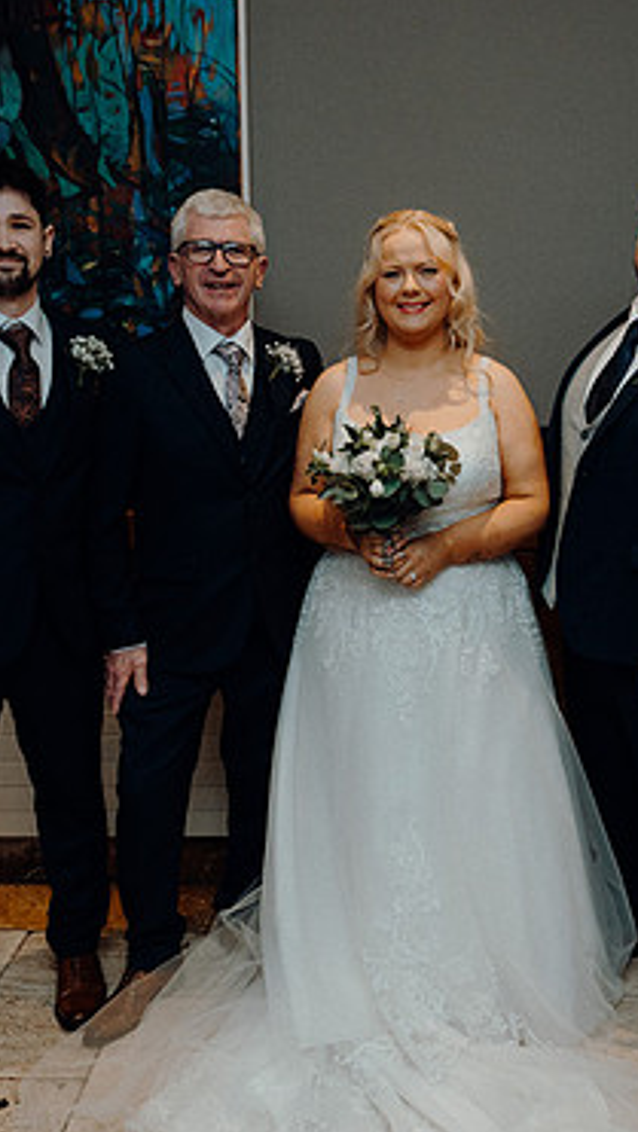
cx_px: 443
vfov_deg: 50.5
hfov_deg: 29.5
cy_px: 578
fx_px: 1202
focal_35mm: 40
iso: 2500
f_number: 5
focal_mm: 24
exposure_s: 1/160
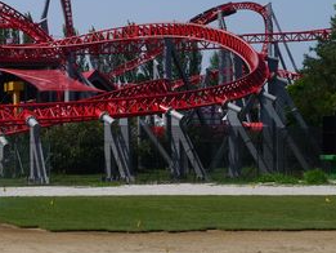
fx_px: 1525
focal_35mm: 157
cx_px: -67
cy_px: 65
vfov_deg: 9.4
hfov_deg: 12.3
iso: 160
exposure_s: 1/500
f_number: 11
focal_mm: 32
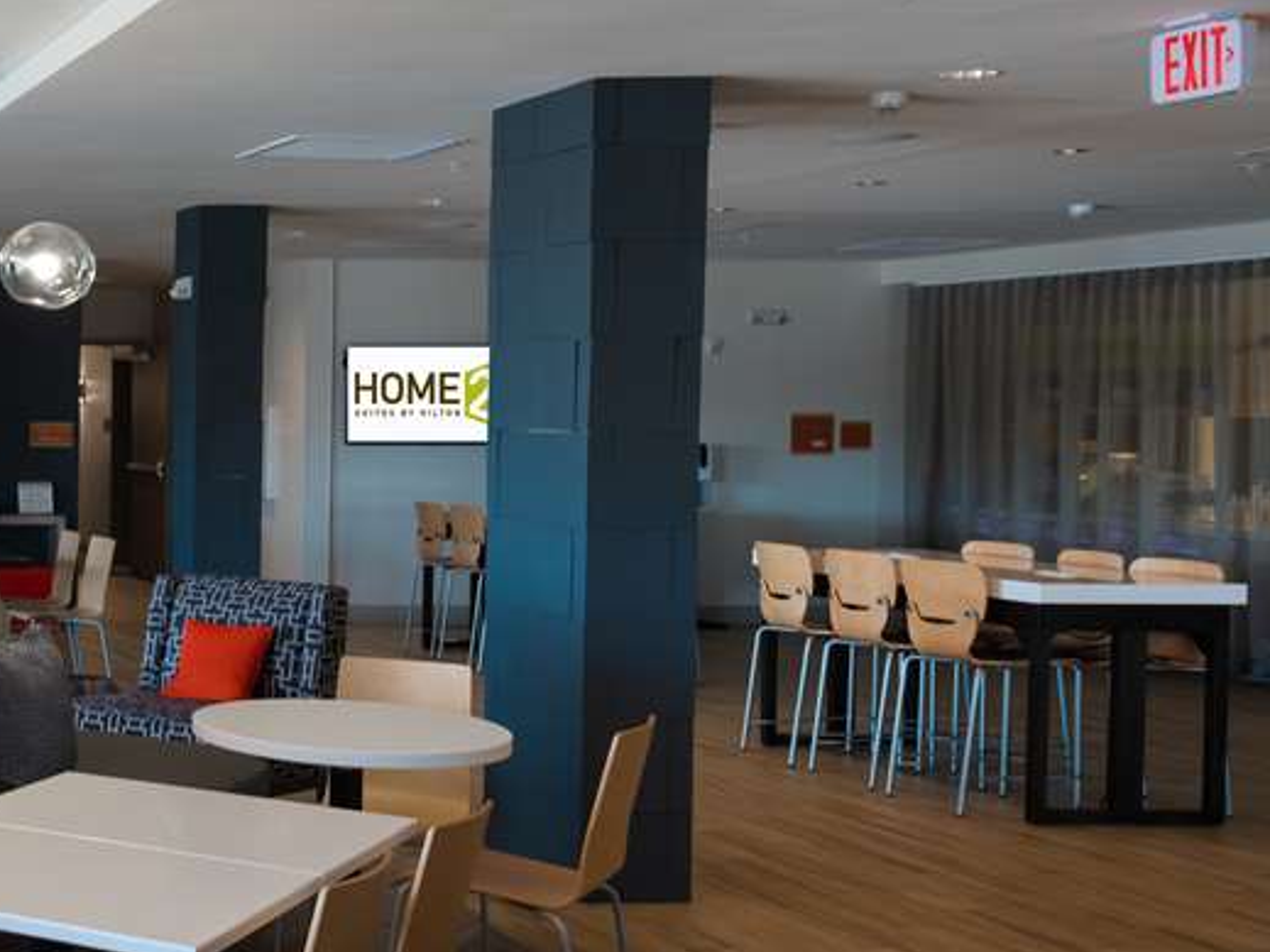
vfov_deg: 28.0
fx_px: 1907
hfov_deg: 28.9
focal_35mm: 52
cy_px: 469
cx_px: -436
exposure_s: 1/80
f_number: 8
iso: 1600
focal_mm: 23
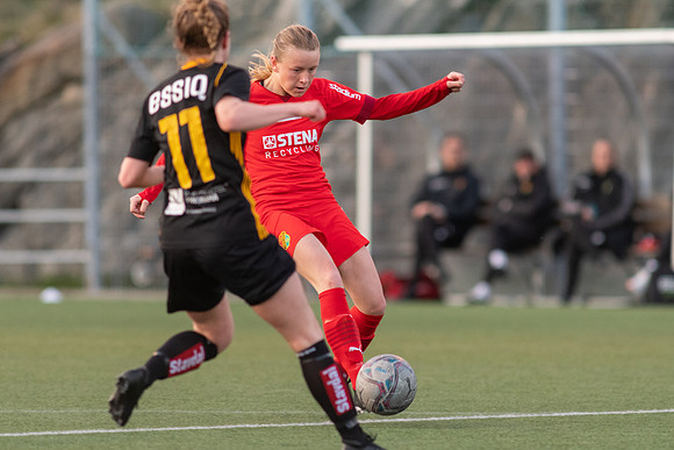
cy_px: 225
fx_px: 8535
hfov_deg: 4.5
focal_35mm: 456
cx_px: 337
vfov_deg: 3.0
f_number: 3.2
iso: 1600
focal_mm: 300
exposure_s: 1/800
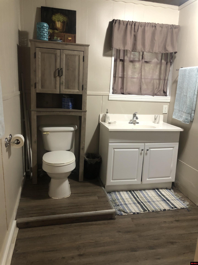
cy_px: 132
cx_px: 99
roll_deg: -2.4
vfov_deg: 63.4
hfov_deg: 49.7
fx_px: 214
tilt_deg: -12.8
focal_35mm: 28
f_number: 1.8
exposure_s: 1/11
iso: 100
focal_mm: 3.99
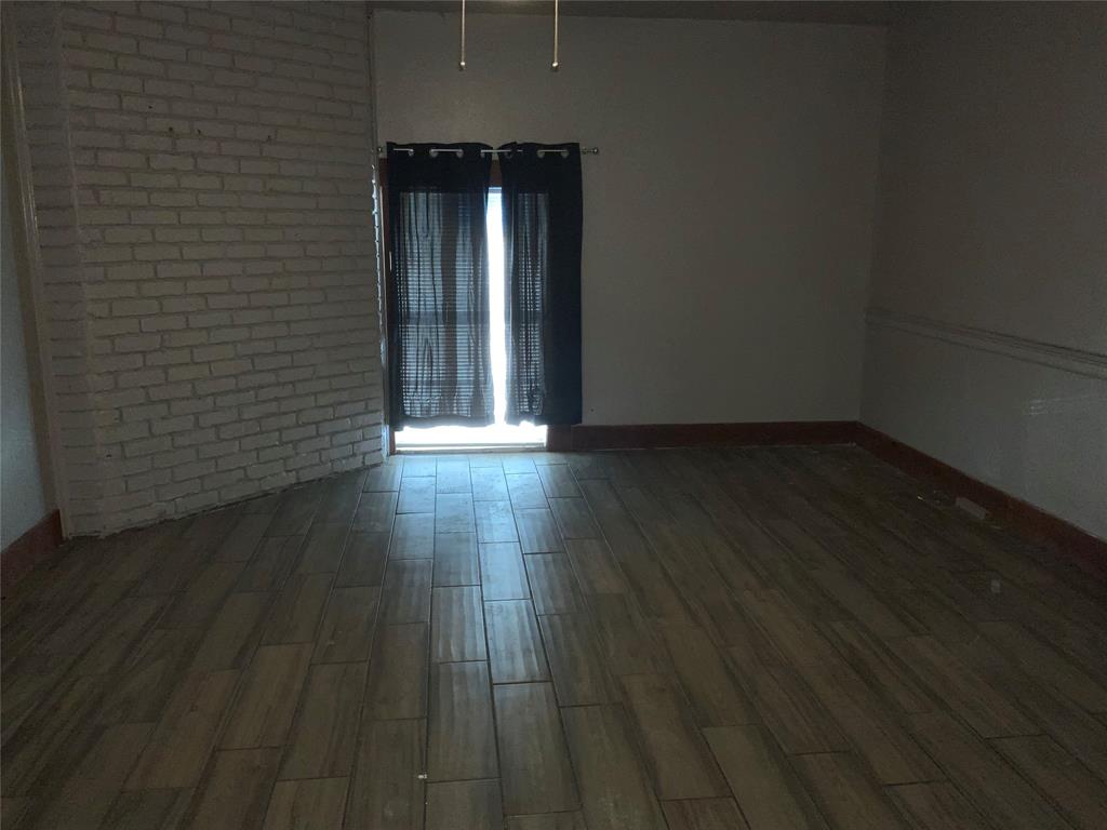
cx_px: 554
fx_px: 927
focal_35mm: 29
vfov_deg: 48.2
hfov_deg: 61.7
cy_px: 415
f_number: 1.8
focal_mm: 3
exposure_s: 1/30
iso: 50
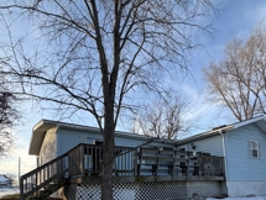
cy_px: 178
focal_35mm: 26
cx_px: 151
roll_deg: +1.1
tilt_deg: +2.6
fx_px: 200
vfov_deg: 48.0
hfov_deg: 66.9
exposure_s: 1/502
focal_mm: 2.22
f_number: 2.2
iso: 50
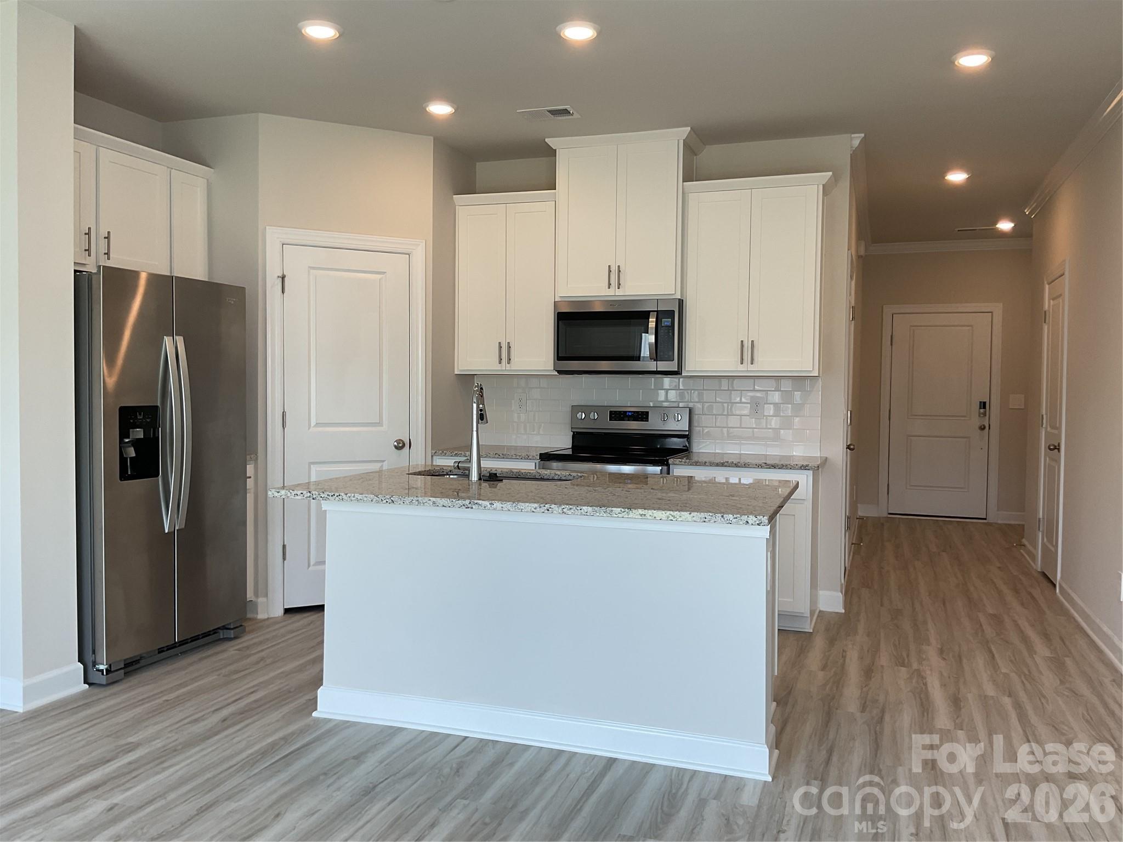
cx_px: 562
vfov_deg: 48.2
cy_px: 421
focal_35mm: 29
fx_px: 941
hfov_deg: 61.7
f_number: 1.8
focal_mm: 3
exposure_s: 1/120
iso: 32
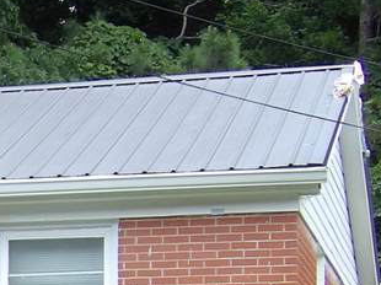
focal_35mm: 190
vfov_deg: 7.7
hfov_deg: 10.0
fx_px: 2090
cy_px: 419
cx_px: -265
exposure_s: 1/146
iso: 100
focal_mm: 8.2
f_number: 3.8
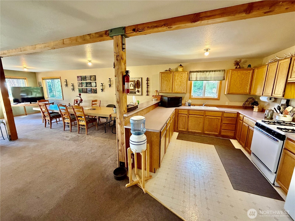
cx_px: 148
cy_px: 110
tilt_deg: -10.9
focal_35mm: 14
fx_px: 119
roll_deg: -0.3
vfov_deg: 85.7
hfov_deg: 102.1
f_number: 2.2
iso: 500
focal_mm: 2.22
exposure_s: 1/60
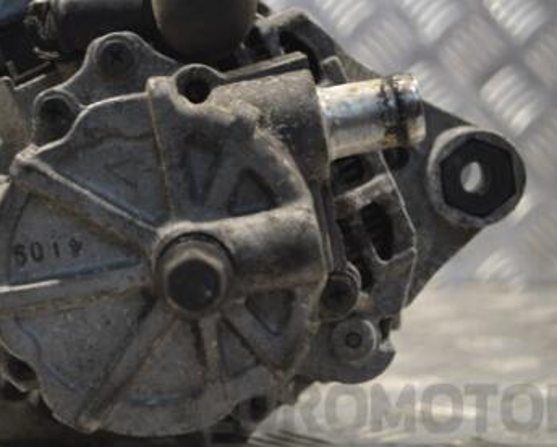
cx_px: 172
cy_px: 193
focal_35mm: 86
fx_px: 1416
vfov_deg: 17.9
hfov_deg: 22.1
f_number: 5
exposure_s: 1/60
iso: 400
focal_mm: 35
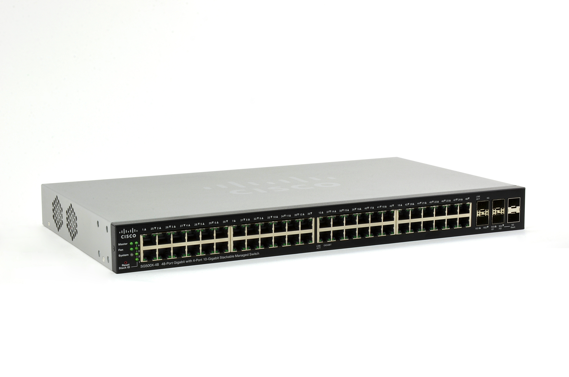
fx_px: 1230
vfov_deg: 17.4
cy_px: 188
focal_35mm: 78
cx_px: 284
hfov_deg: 26.0
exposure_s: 1/3
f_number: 22
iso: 100
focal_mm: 52
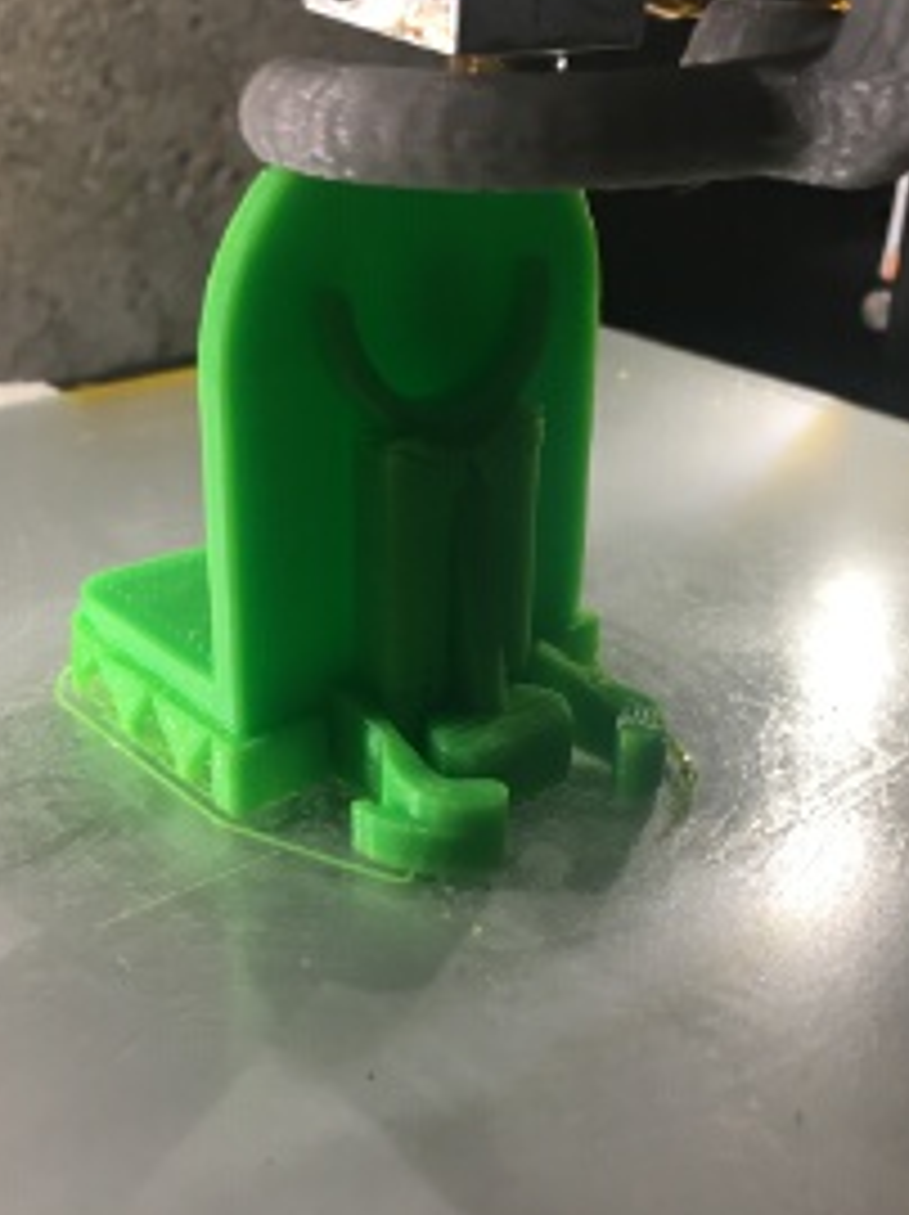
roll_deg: -1.4
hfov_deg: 33.5
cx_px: 495
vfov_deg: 43.8
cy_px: 666
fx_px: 1508
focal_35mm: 43
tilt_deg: -27.2
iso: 64
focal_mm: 4.15
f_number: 2.2
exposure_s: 1/33
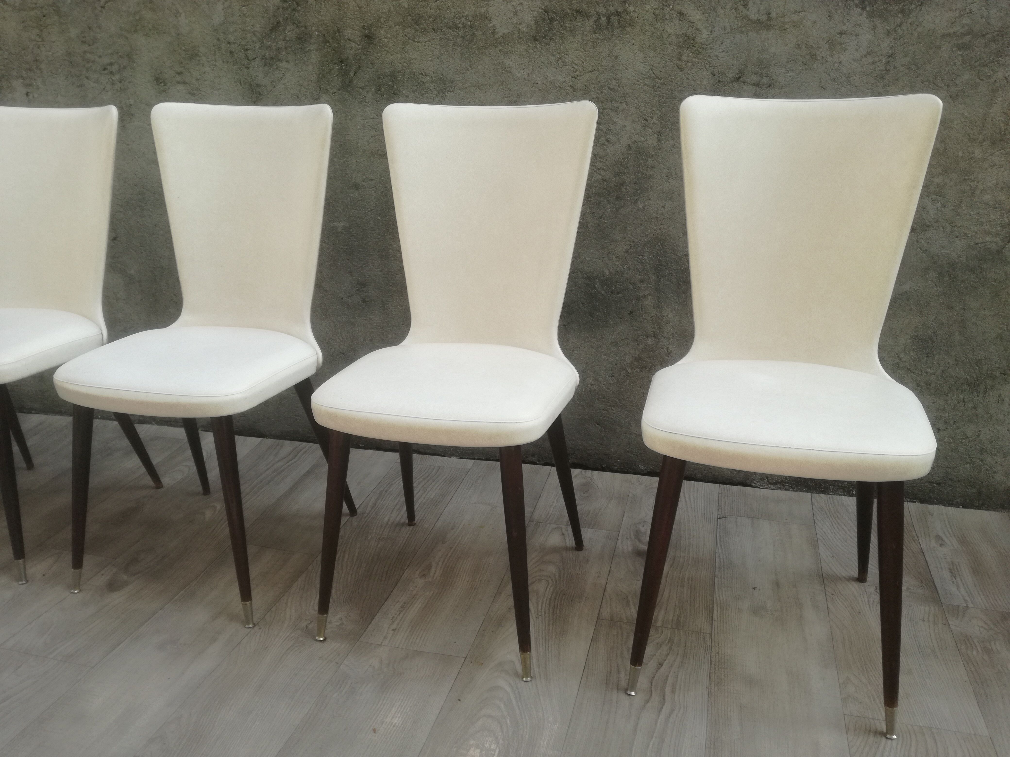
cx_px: 505
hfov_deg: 65.3
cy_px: 378
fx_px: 788
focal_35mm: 27
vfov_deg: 51.4
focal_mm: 3.79
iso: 50
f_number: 2
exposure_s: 1/366
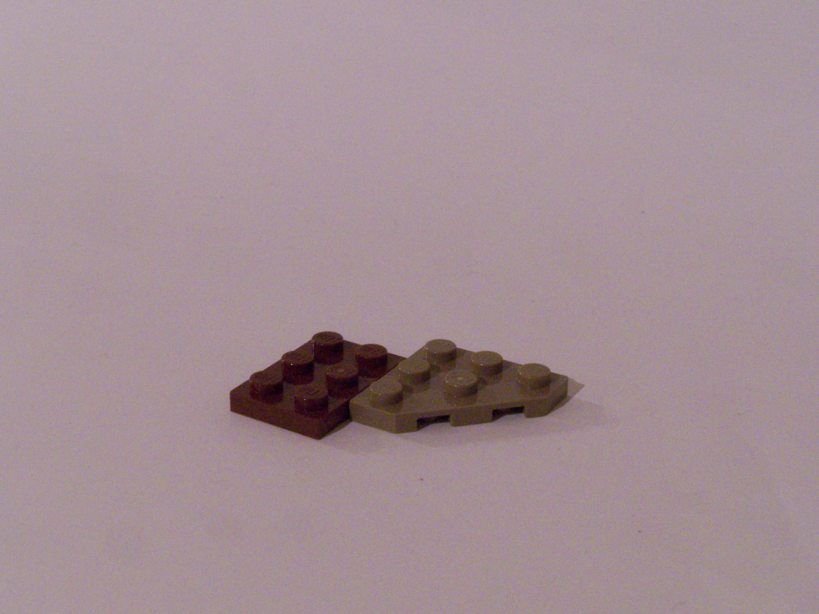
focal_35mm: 67
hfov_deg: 29.0
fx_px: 1585
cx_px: 410
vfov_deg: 21.9
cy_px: 307
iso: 400
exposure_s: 1/4
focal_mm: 11.1
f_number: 8
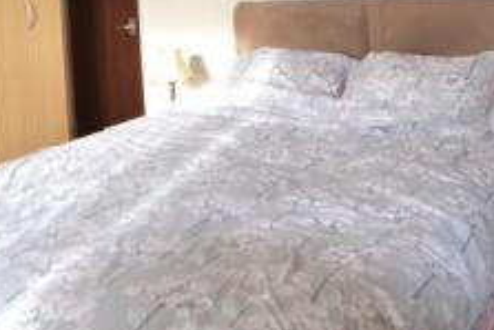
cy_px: -39
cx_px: 236
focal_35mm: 48
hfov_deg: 40.7
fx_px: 666
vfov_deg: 25.7
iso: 400
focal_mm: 11
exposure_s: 1/125
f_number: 3.2
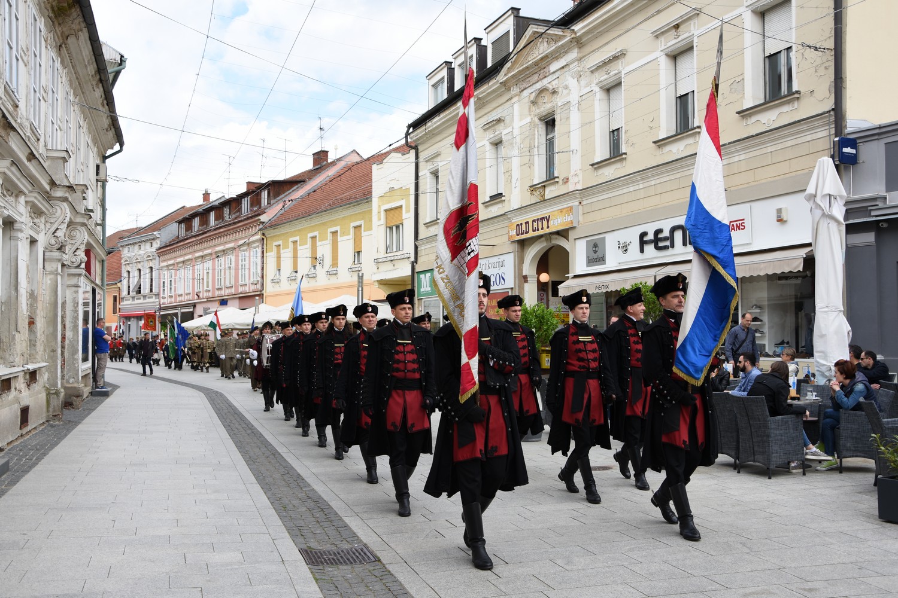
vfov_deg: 36.9
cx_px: 449
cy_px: 299
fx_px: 898
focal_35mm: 36
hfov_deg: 53.1
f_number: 5.6
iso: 100
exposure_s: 1/200
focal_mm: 24
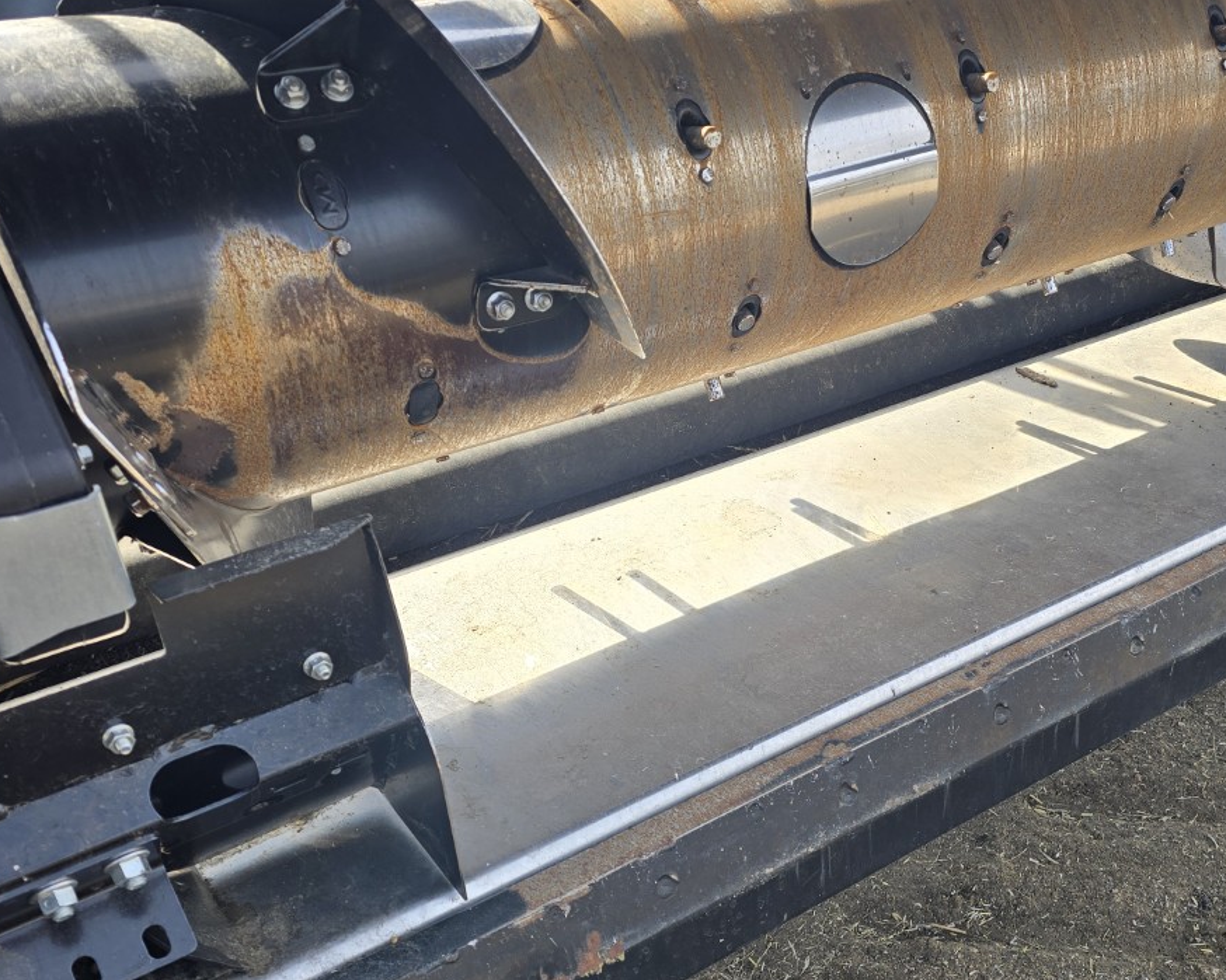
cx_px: 767
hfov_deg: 48.6
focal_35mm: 37
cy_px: 599
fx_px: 1342
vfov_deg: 39.9
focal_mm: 6.3
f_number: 1.7
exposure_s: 1/180
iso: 12
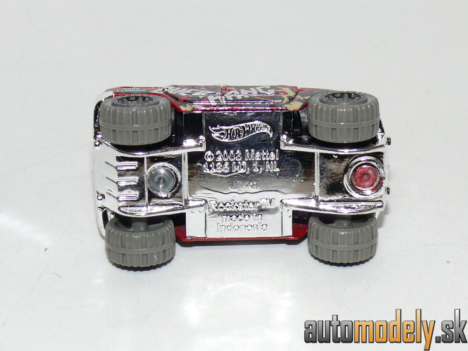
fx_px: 1393
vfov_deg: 14.4
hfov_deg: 19.1
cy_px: 176
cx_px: 234
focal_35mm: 103
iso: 100
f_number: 4
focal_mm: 13.5
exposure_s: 1/30
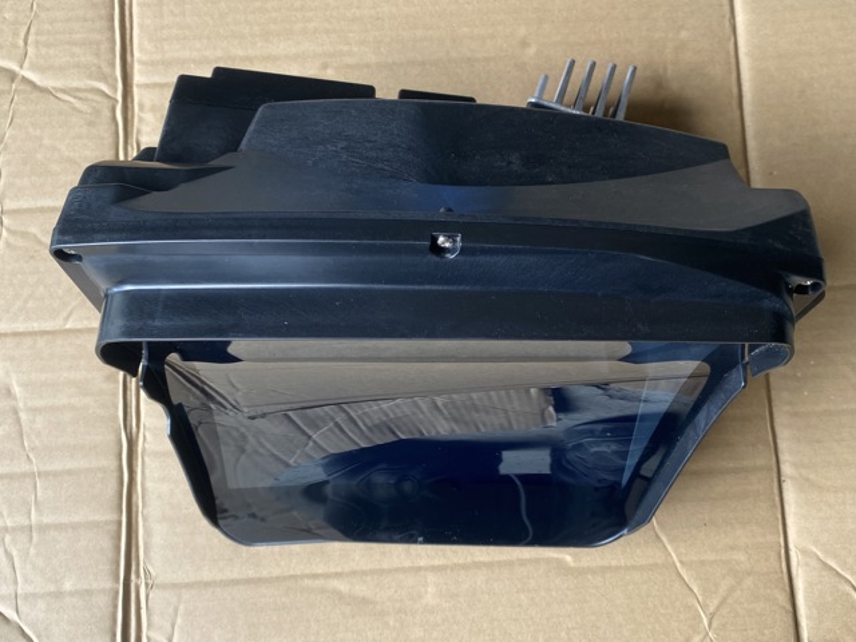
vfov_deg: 53.1
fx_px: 643
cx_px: 428
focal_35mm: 26
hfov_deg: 67.3
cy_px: 321
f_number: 1.8
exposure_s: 1/121
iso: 64
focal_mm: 4.25
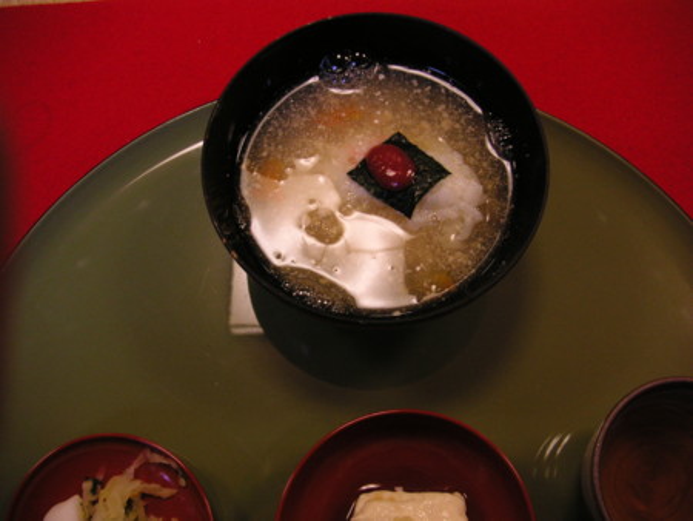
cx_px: 346
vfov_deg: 38.7
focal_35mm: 37
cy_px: 260
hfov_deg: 50.1
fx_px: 741
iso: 80
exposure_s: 1/45
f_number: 2.8
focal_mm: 6.1
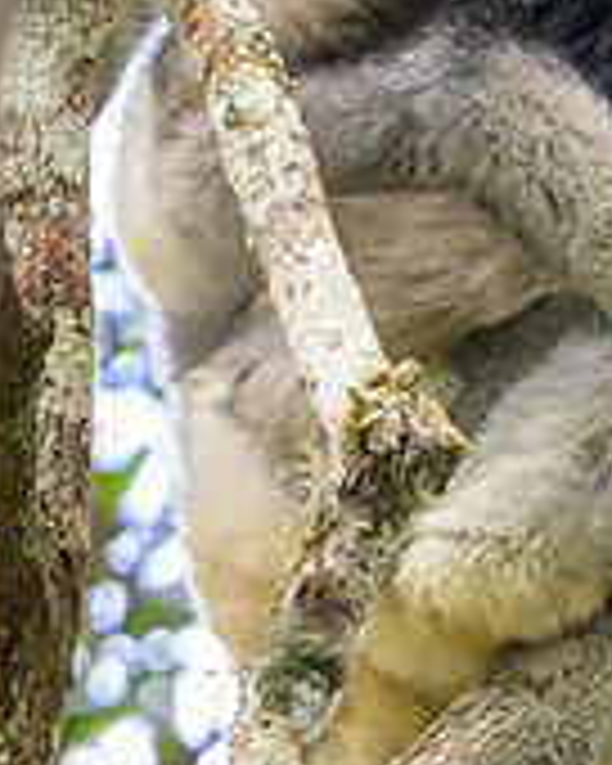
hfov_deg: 0.8
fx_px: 43992
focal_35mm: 1943
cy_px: -189
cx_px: 816
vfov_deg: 1.0
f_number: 4
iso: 2500
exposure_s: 1/1250
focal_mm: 400
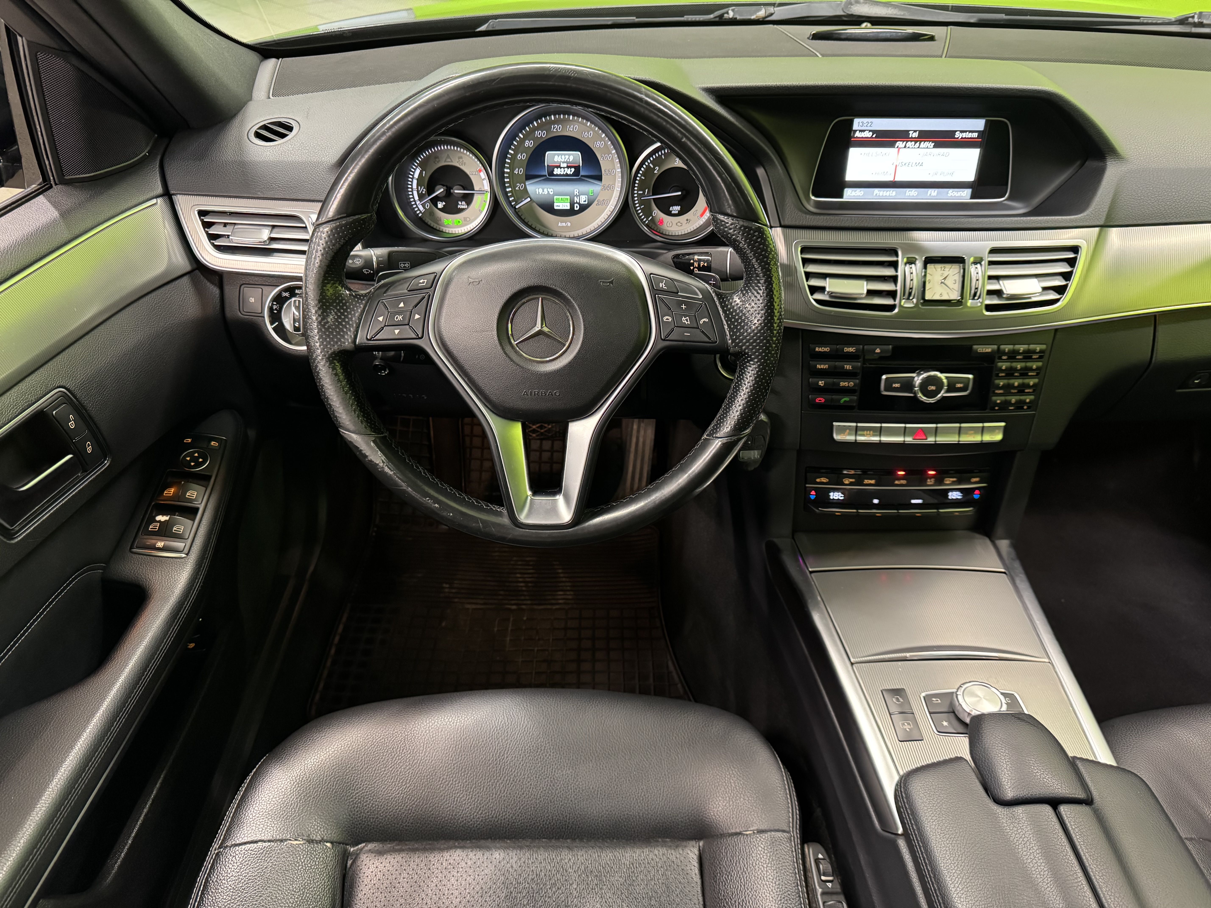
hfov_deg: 71.6
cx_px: 606
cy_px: 454
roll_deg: -1.1
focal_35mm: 24
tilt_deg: -37.6
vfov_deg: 56.8
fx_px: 840
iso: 800
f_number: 1.78
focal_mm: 6.76
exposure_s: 1/40
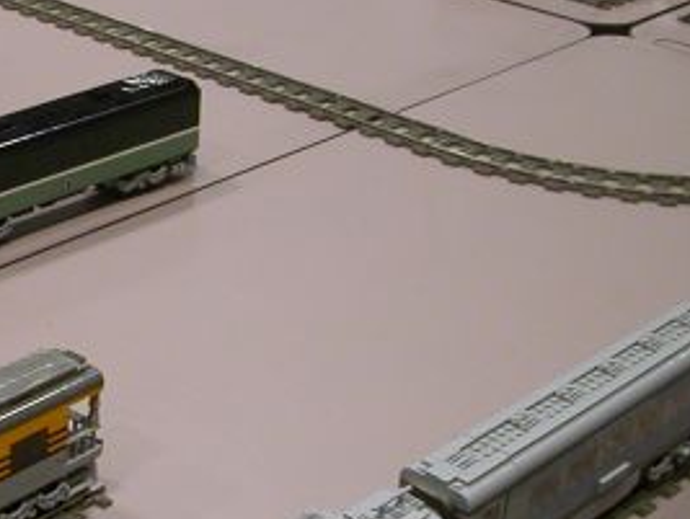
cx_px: -36
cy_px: 405
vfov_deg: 17.7
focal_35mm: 83
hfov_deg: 22.4
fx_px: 1657
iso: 100
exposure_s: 1/17.6
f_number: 2.7
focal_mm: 5.6
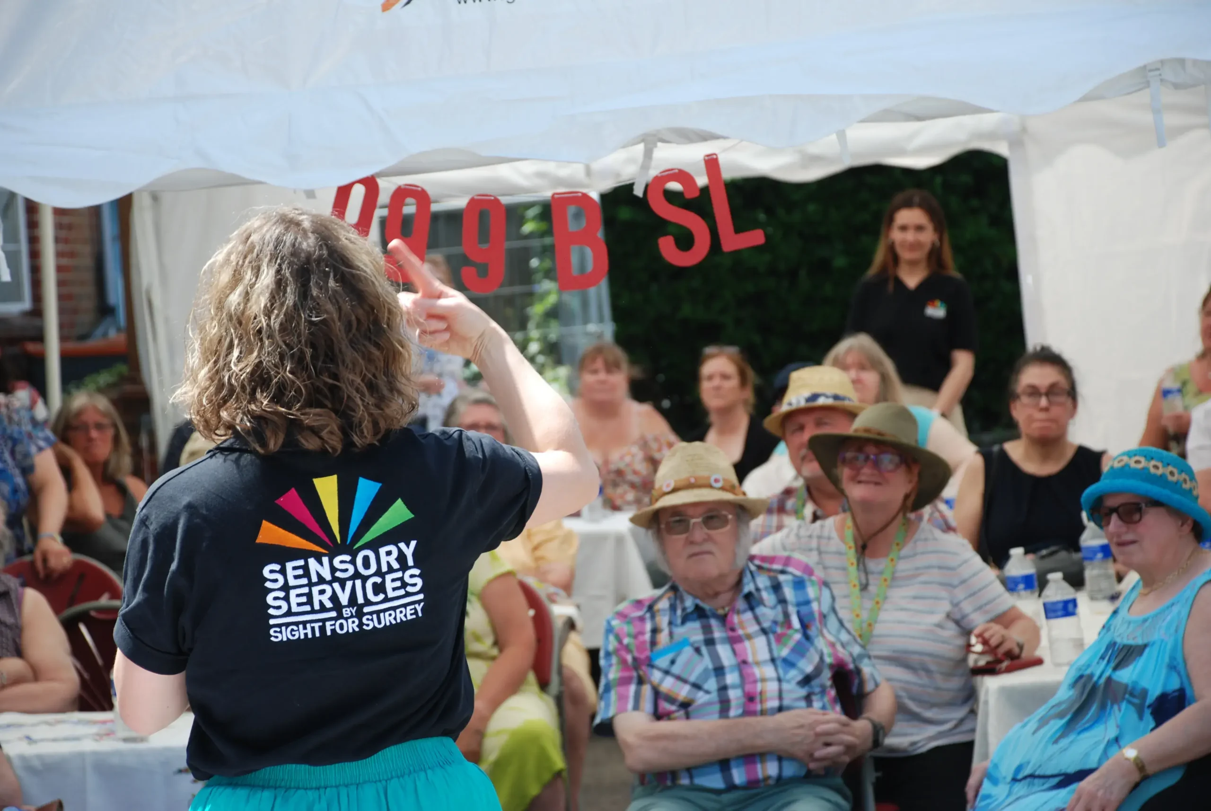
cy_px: 406
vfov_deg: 11.5
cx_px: 606
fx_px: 4042
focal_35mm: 120
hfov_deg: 17.0
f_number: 5.6
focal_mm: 80
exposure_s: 1/250
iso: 200
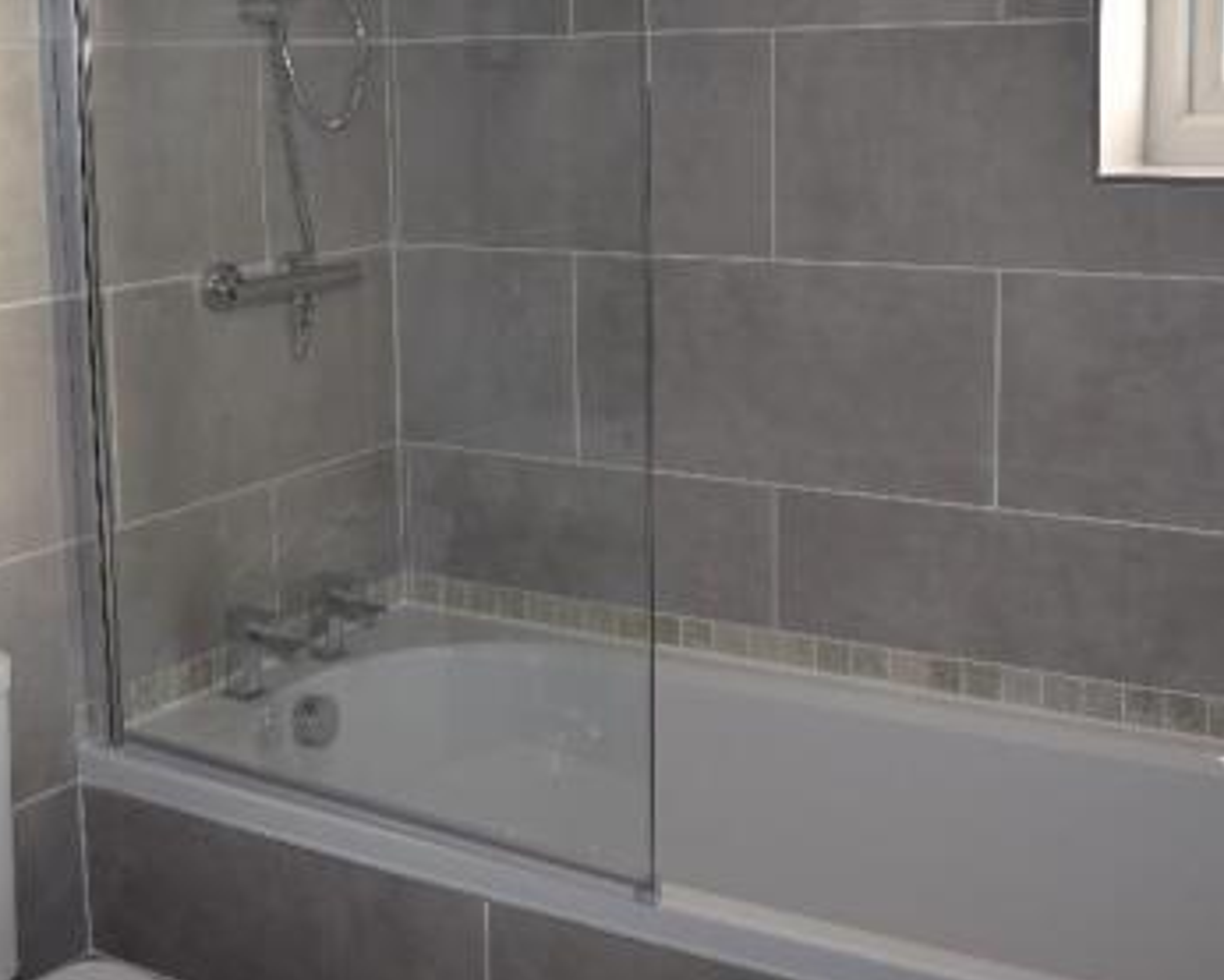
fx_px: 1739
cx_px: 462
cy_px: 317
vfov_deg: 31.2
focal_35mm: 48
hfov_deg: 38.5
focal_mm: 18
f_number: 3.5
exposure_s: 1/125
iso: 100
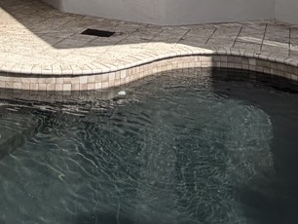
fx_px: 551
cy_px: -224
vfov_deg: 17.0
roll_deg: -5.0
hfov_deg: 29.9
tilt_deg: +14.0
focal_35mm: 64
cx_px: 91
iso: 20
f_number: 2.2
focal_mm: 2.22
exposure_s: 1/876
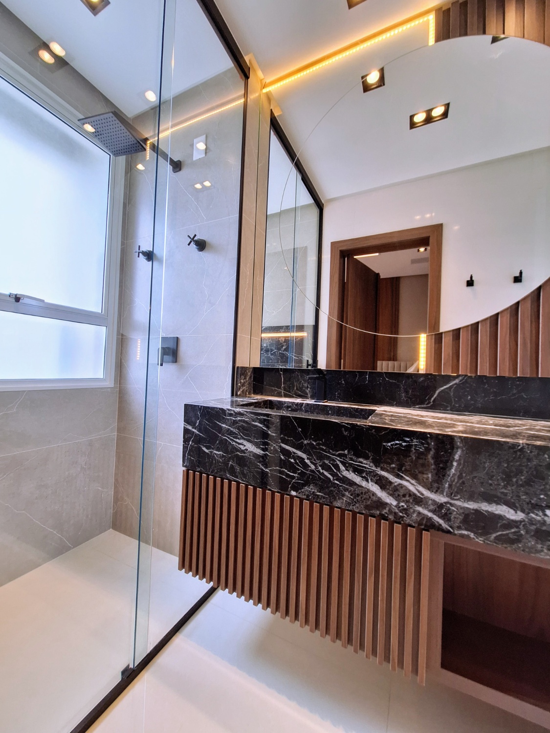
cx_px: 275
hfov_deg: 89.9
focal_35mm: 13
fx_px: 275
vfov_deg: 106.2
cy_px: 366
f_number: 2.2
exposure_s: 1/100
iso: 50
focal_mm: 1.74
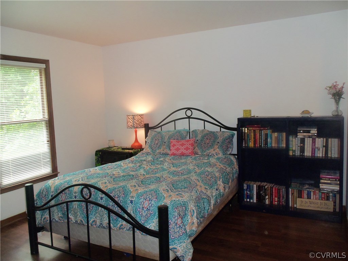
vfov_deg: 48.2
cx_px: 174
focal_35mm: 29
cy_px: 130
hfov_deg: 61.7
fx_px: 292
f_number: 3.4
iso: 125
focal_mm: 5.2
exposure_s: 1/30
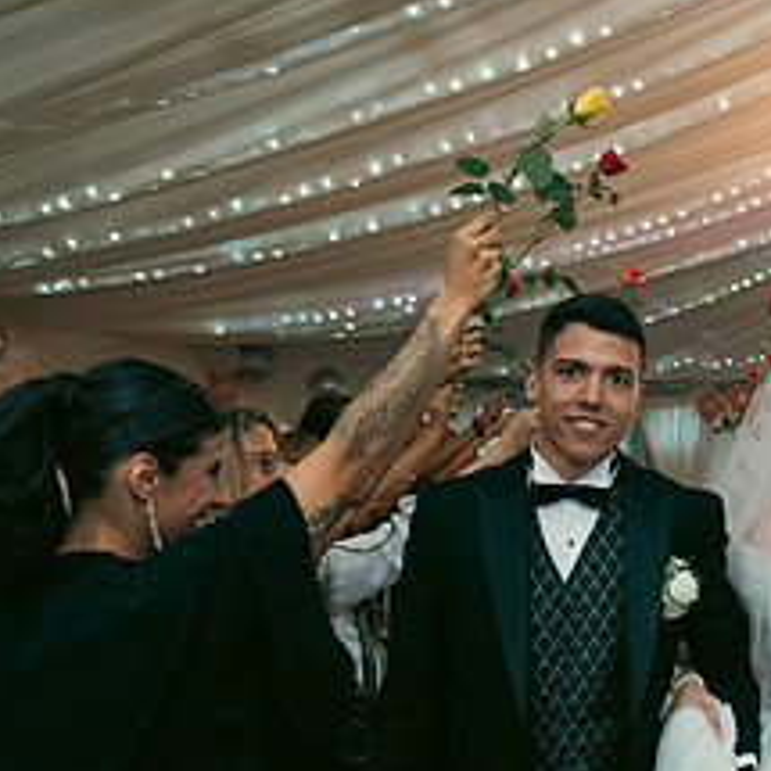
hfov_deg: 28.2
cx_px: 853
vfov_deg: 30.8
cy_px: 533
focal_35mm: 55
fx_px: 1386
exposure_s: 1/160
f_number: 3.5
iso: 800
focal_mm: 24
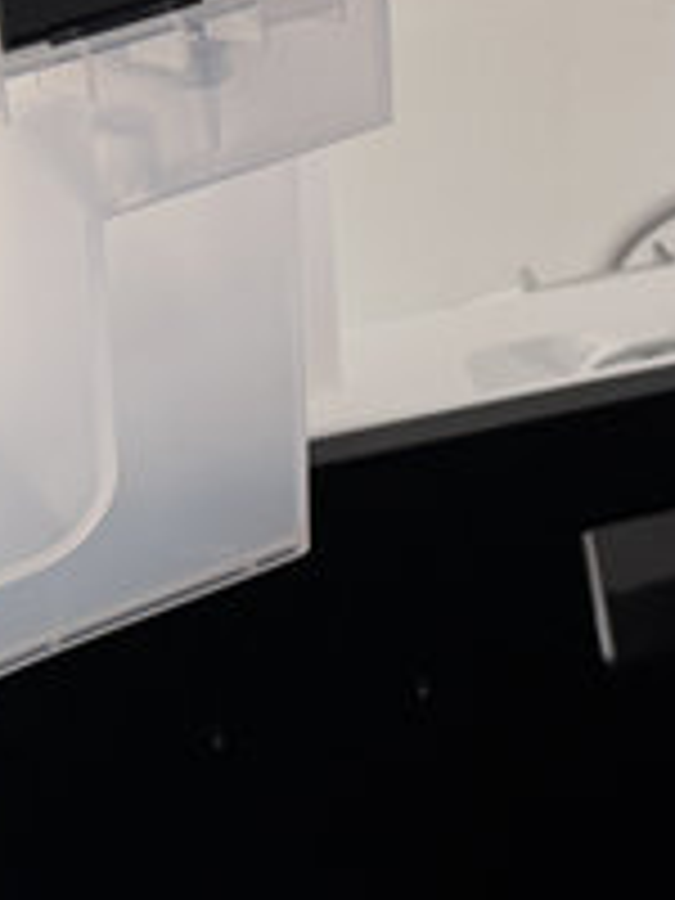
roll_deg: -0.8
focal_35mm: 96
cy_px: -86
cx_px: 688
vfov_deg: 19.6
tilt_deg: -27.4
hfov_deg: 15.1
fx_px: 2496
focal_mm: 6.76
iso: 160
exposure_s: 1/121
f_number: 1.78
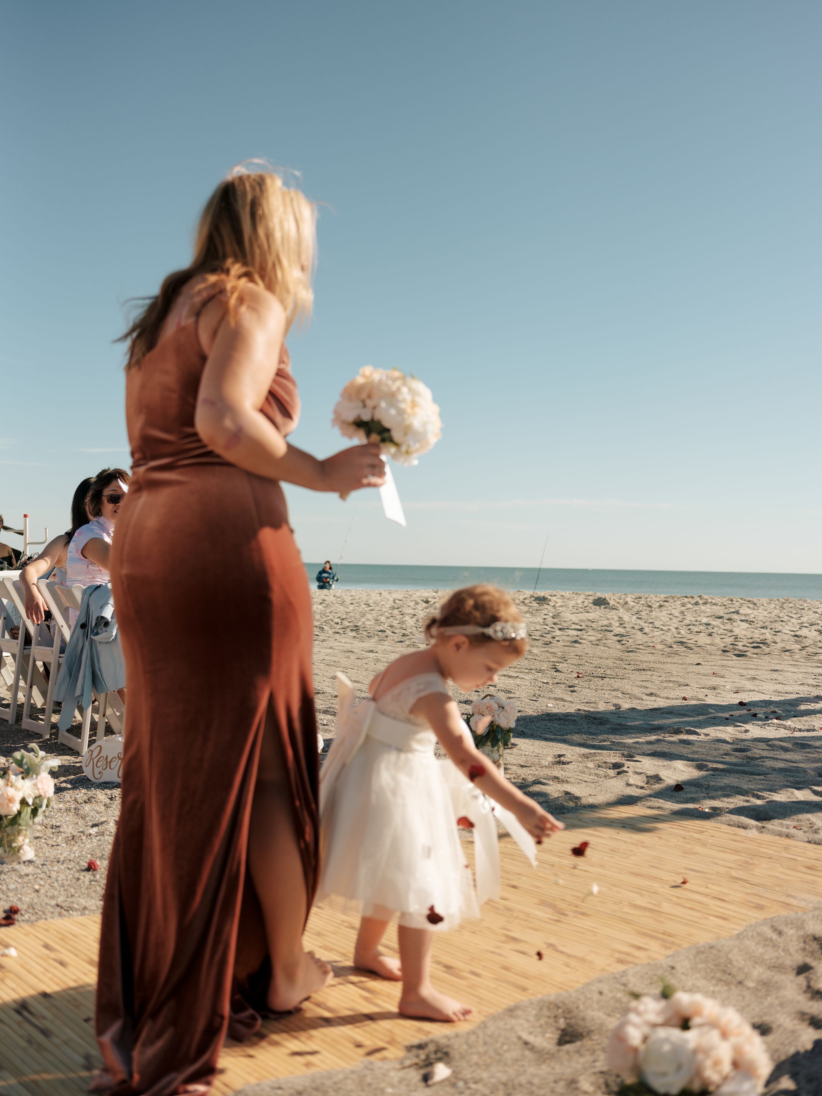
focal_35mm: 40
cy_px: 548
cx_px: 411
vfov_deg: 46.8
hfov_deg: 36.0
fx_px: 1266
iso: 400
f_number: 4
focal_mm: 50
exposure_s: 1/4000
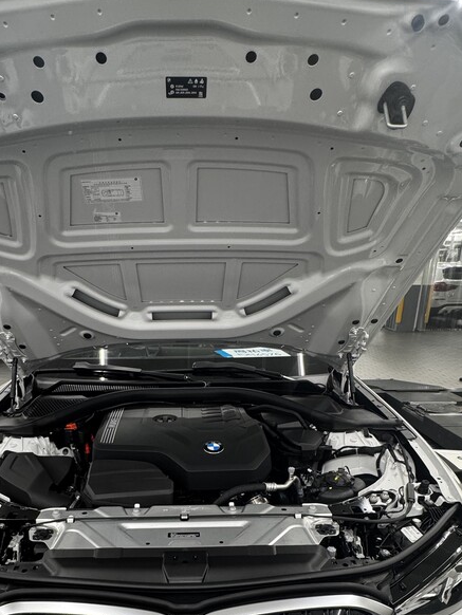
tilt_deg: -21.0
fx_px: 445
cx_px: 190
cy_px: 452
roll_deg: +0.8
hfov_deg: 54.6
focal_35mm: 25
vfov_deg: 65.6
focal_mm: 2.22
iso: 200
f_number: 2.2
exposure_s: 1/60
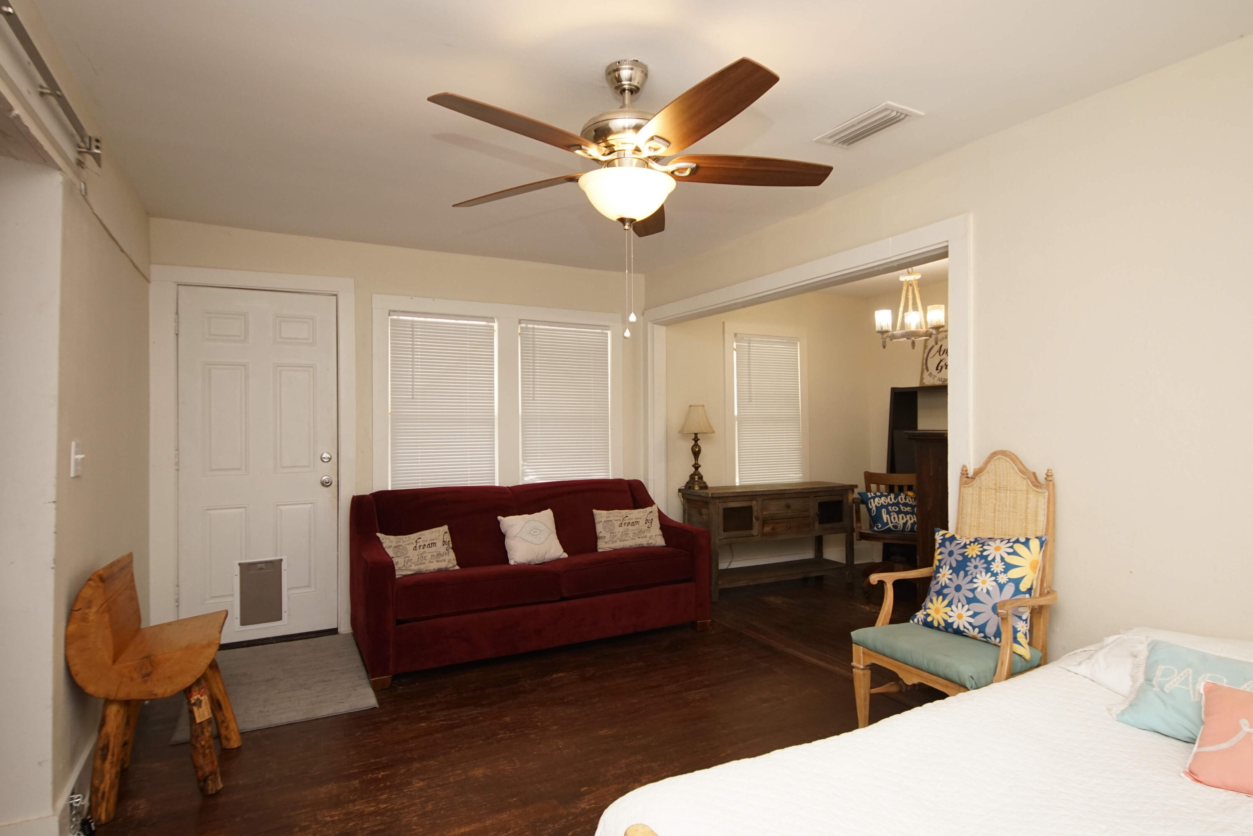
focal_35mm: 18
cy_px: 418
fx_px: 627
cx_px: 626
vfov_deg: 67.4
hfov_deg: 90.0
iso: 800
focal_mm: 12
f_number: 4.5
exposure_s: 1/60
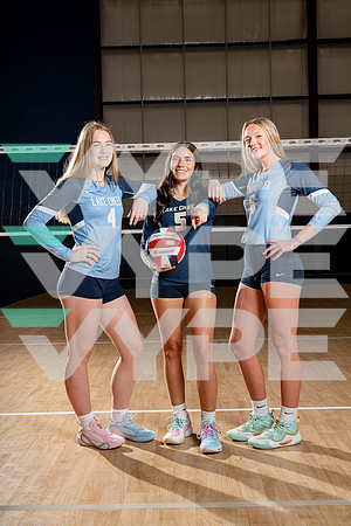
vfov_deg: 46.4
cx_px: 176
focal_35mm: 42
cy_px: 263
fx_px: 614
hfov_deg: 31.9
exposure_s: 1/250
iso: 100
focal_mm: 42
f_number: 8
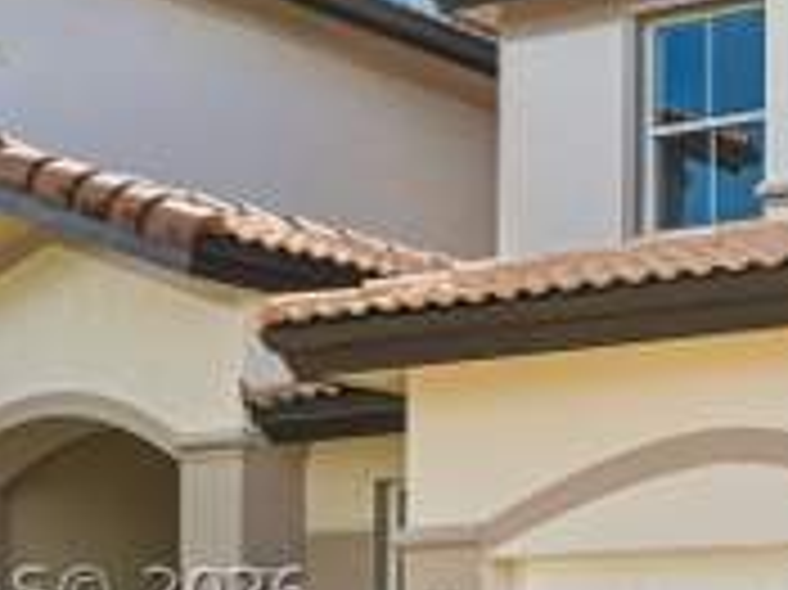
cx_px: 1144
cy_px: 588
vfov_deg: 16.4
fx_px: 2002
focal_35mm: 88
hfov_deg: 19.7
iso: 125
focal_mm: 20
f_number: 11
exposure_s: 1/100
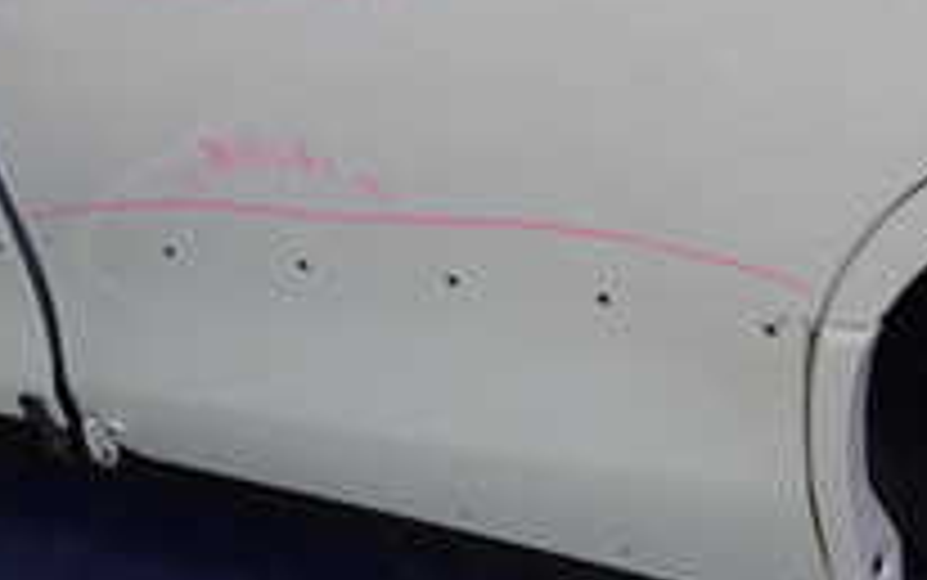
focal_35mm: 77
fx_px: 1946
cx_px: 720
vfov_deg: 15.4
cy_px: -342
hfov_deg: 26.4
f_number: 2
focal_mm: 4.5
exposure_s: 1/60
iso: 200
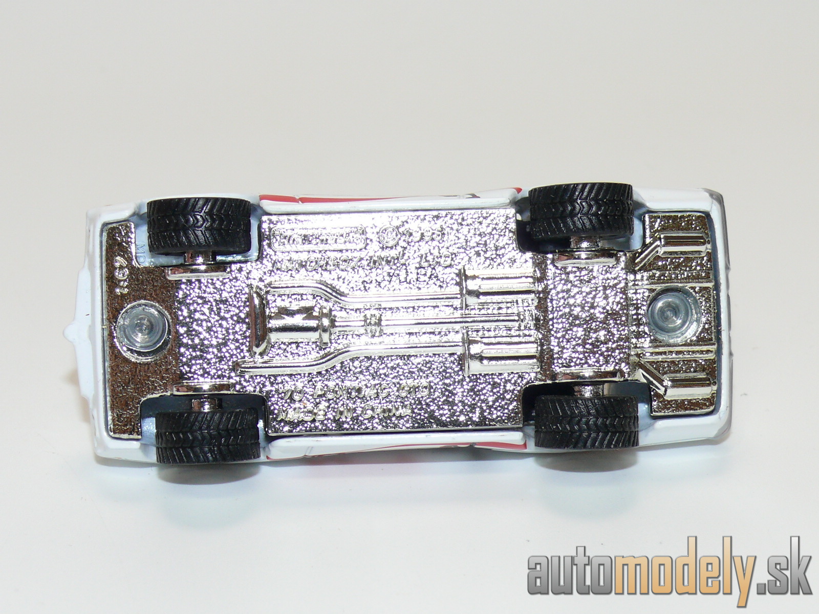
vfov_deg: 15.6
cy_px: 307
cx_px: 410
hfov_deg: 20.7
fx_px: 2248
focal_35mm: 95
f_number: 4
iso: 100
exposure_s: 1/40
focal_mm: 12.9
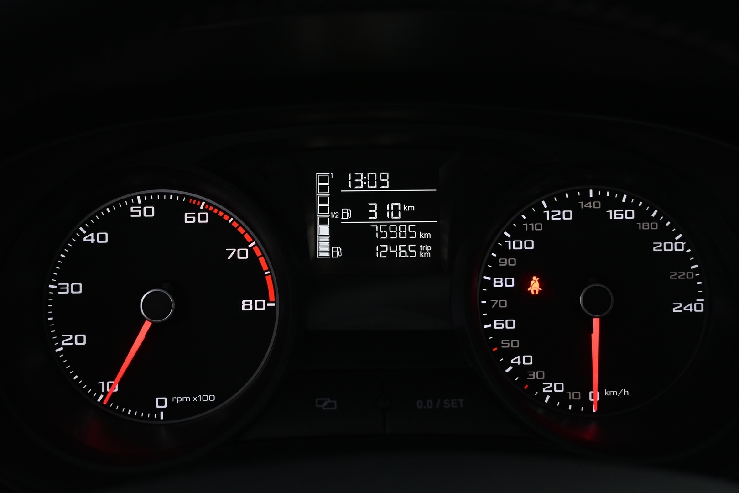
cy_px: 246
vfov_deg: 25.1
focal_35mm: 54
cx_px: 370
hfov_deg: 36.9
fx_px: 1108
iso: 1000
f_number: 5.3
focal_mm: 36
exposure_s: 1/30
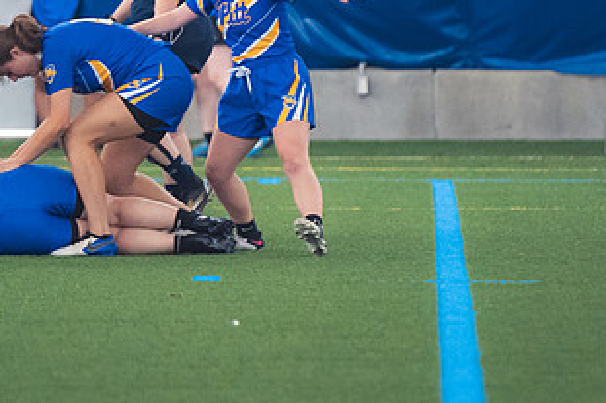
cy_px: -17
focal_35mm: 646
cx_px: 252
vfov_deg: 2.1
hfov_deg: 3.2
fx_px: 10868
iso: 4000
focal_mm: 200
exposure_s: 1/320
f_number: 2.8
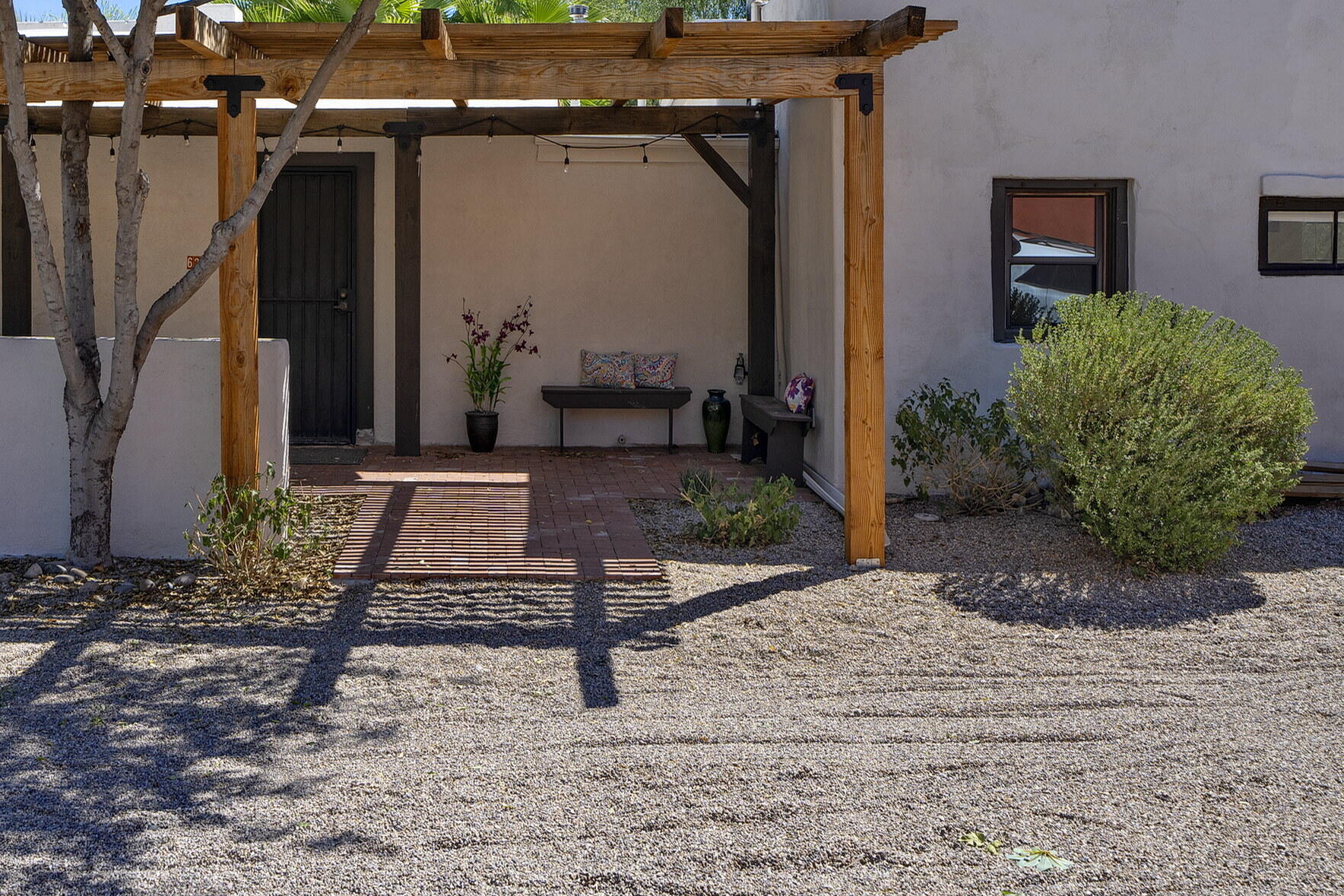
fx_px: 1419
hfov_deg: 50.2
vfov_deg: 34.3
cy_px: 217
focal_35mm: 38
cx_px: 506
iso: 100
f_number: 9
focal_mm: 24
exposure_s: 1/160
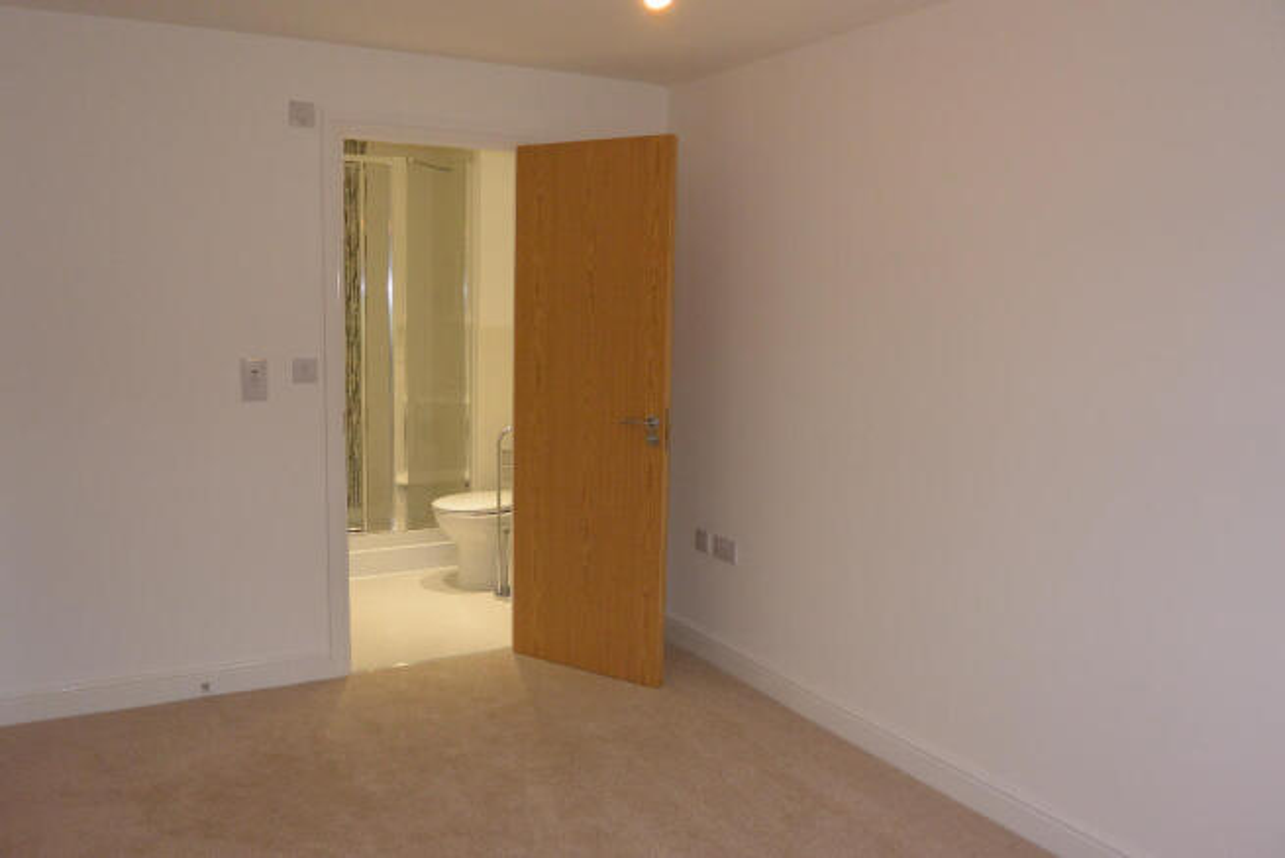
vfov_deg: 46.4
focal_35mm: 28
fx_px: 1000
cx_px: 642
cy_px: 429
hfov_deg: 65.5
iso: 280
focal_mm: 10.7
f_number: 3.5
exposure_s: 1/60
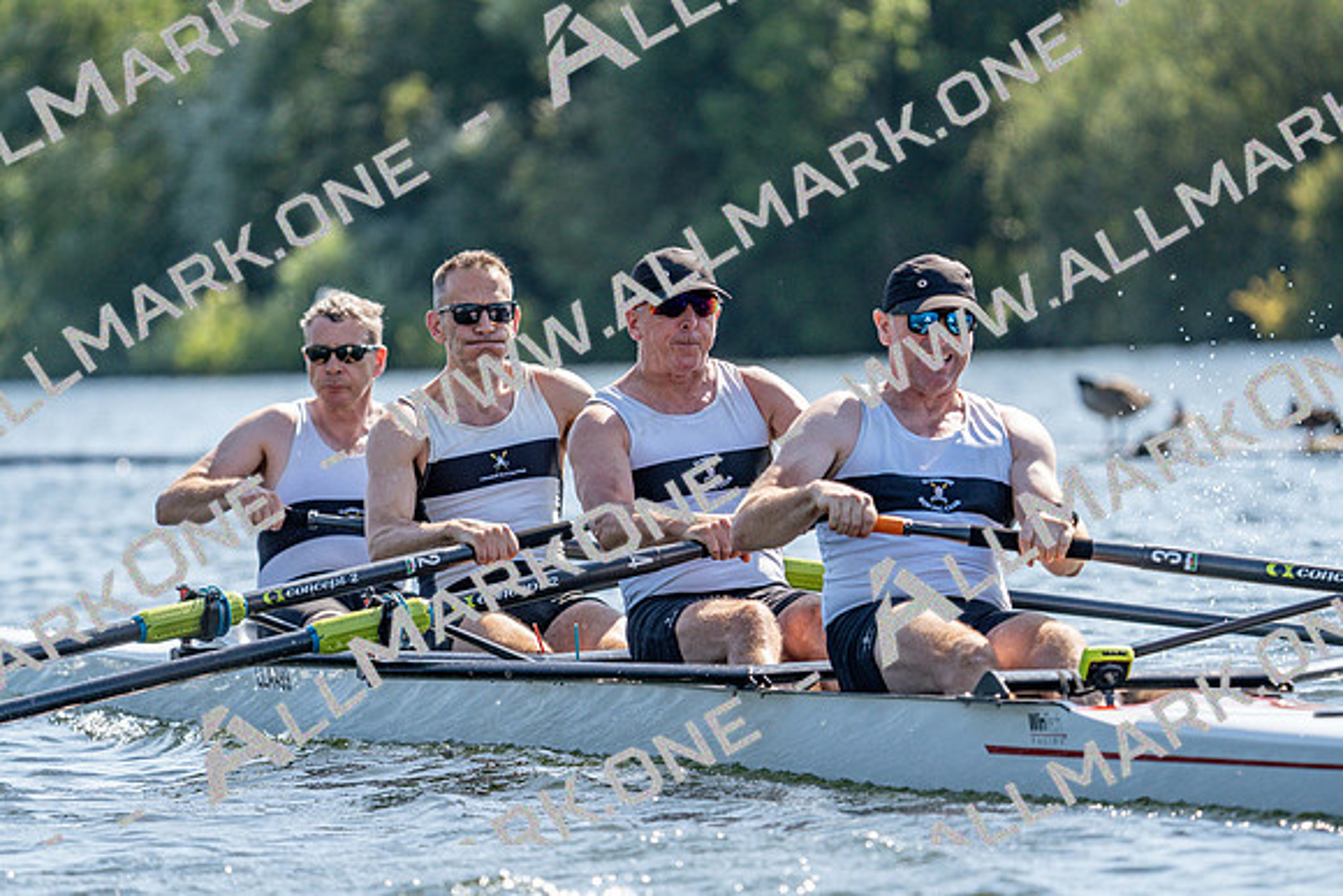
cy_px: 448
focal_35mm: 335
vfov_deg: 4.1
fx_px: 12500
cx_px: 672
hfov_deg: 6.2
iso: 500
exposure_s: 1/2000
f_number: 6.3
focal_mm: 335
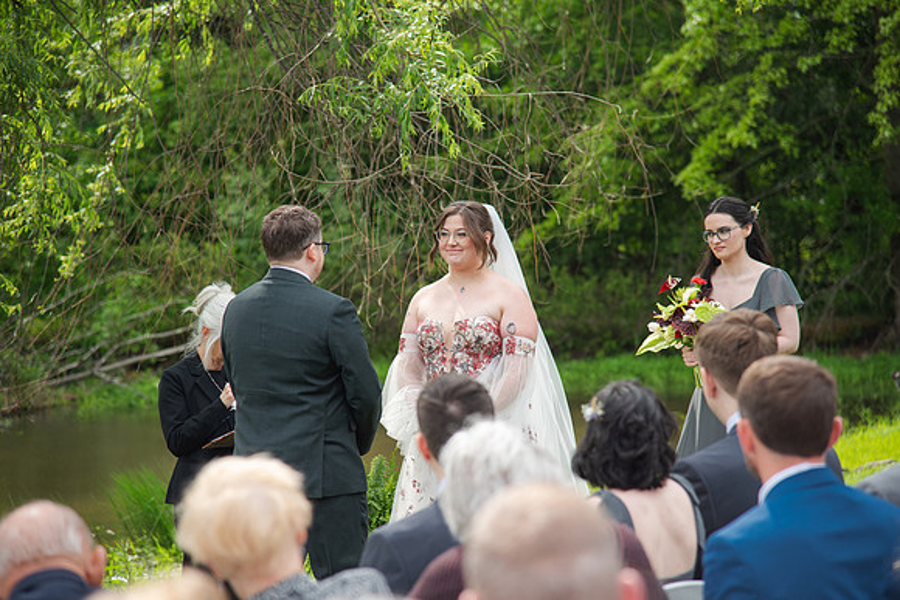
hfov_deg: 17.1
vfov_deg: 11.4
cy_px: 300
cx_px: 450
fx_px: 3001
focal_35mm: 120
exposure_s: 1/400
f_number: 4
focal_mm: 120
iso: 100
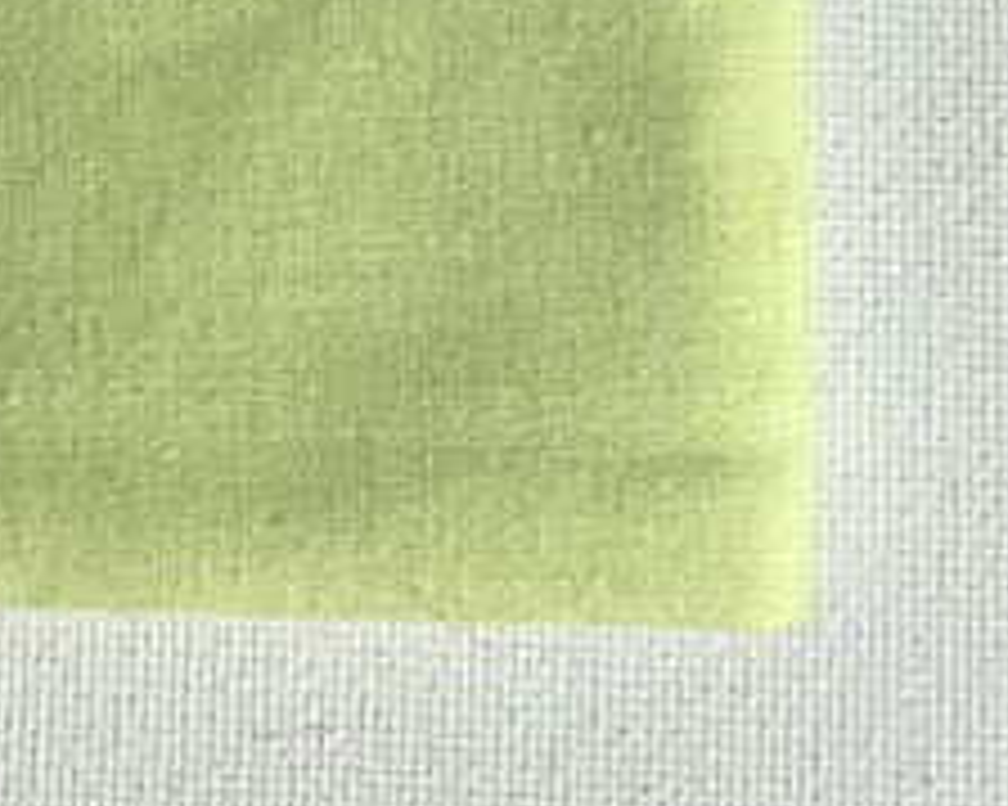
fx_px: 4831
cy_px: -1540
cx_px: -432
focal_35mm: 162
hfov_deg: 11.5
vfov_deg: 8.2
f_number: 1.8
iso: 25
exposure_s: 1/272
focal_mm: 3
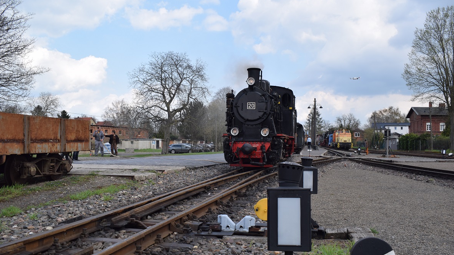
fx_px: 440
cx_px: 225
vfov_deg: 32.4
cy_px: 132
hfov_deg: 54.6
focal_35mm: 37
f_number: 8
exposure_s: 1/250
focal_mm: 23
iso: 100
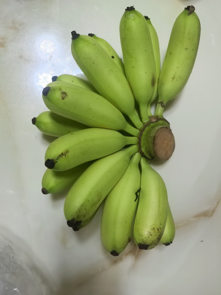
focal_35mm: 27
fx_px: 230
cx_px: 110
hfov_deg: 51.3
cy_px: 148
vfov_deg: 65.3
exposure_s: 1/333
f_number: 2
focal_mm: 5.75
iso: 250
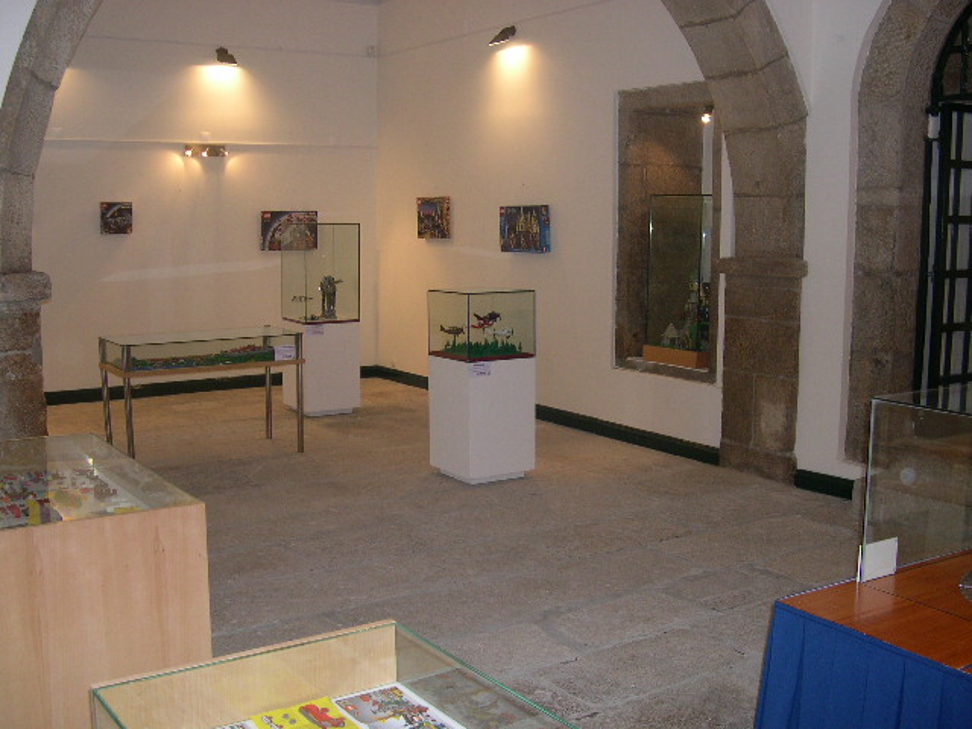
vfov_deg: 37.7
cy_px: 364
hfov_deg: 49.0
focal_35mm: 38
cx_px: 486
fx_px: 1067
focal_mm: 8
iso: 178
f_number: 2.8
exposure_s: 1/60
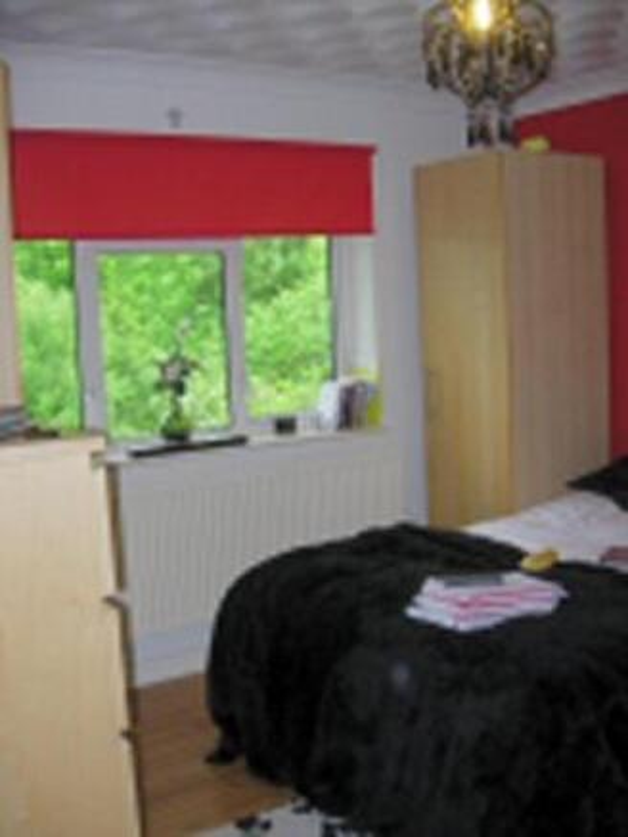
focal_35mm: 38
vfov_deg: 49.0
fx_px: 919
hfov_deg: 37.7
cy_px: 418
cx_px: 314
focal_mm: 7.8
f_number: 2.8
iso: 79
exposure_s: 1/64
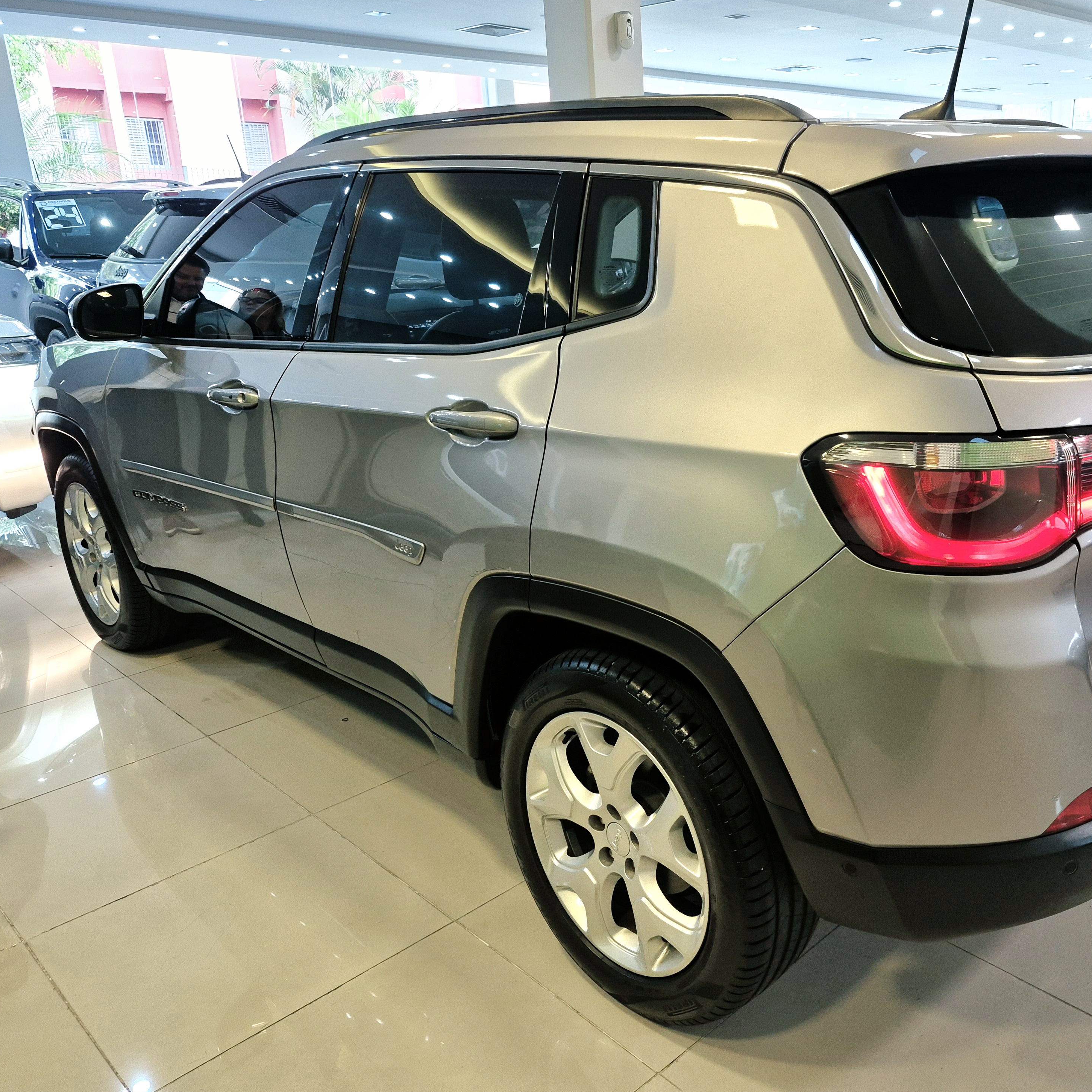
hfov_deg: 56.1
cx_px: 730
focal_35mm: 28
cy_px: 536
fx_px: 999
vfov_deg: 57.3
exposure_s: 1/120
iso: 200
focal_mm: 5.4
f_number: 1.8
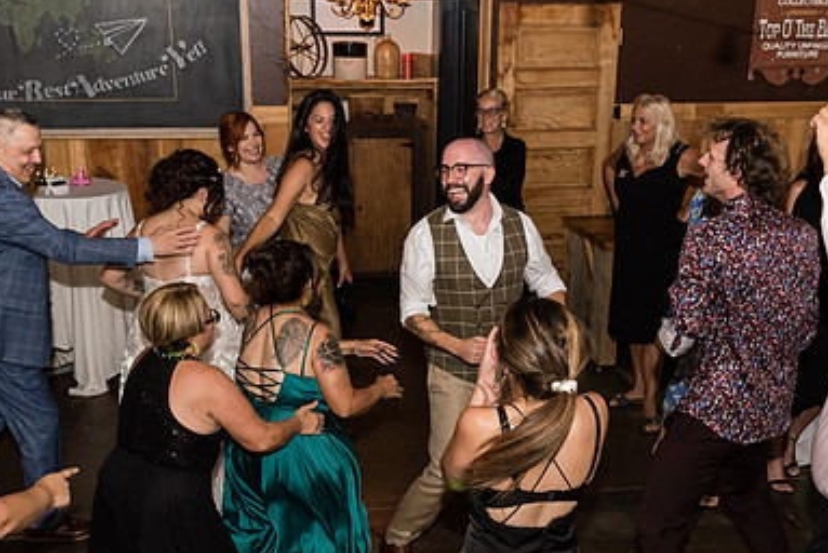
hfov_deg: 40.3
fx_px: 1128
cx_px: 444
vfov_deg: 27.3
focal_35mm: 49
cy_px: 395
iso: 1250
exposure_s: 1/60
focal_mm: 32
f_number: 8
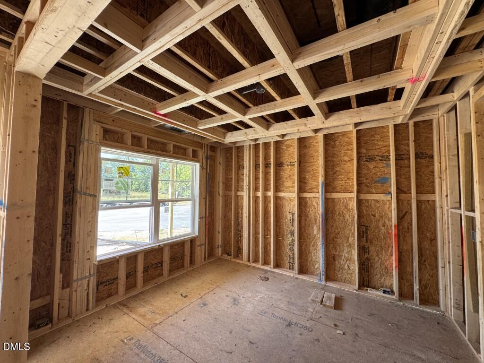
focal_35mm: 14
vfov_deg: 85.7
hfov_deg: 102.1
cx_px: 242
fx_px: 196
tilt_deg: +1.5
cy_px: 182
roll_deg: -0.3
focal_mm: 2.22
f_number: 2.2
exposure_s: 1/99
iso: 80
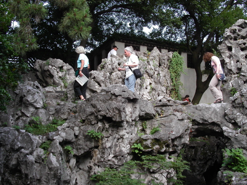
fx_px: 271
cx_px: 124
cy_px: 92
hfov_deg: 49.0
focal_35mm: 38
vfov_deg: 37.7
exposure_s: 1/125
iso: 100
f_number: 5.6
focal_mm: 7.8
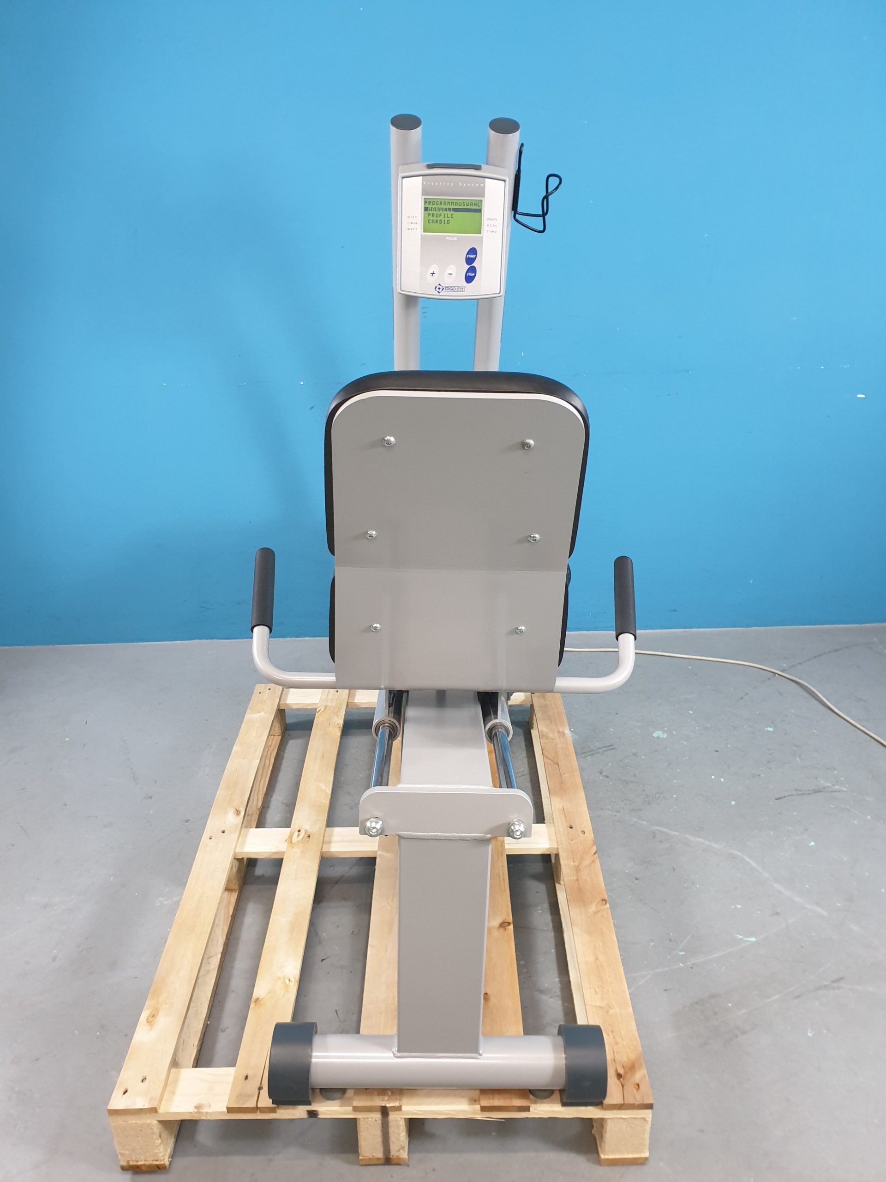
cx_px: 443
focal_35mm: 26
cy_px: 591
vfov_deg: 67.3
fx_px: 887
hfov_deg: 53.1
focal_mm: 4.3
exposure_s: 1/20
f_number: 2.4
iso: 250
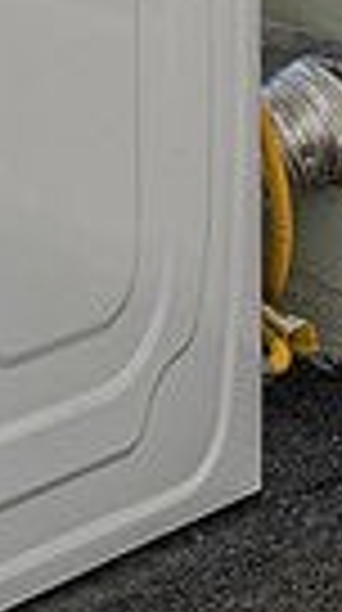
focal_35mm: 158
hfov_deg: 6.4
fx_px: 2560
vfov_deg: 11.4
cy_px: -835
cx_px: -954
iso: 640
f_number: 9
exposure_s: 1/8
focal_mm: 20
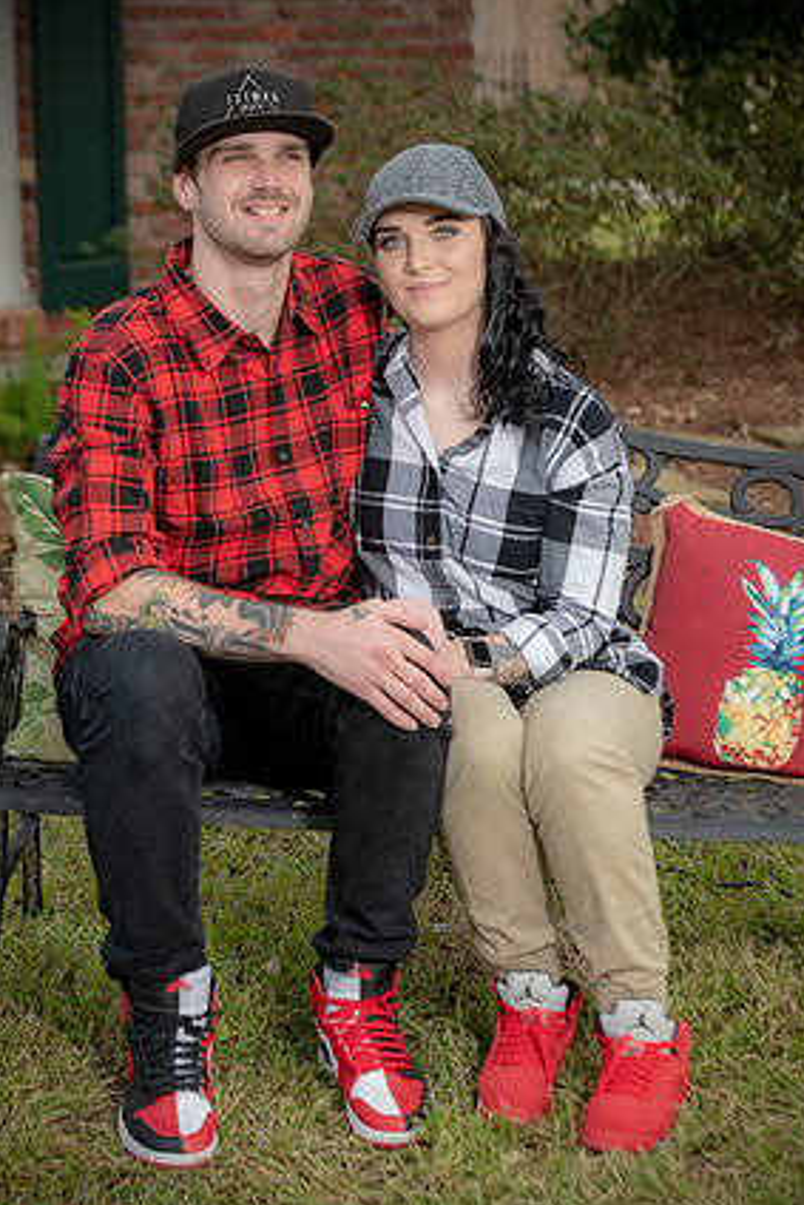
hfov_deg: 15.7
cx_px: 401
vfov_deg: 23.4
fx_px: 2912
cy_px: 631
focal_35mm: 87
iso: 320
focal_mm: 82
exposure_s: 1/250
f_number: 5
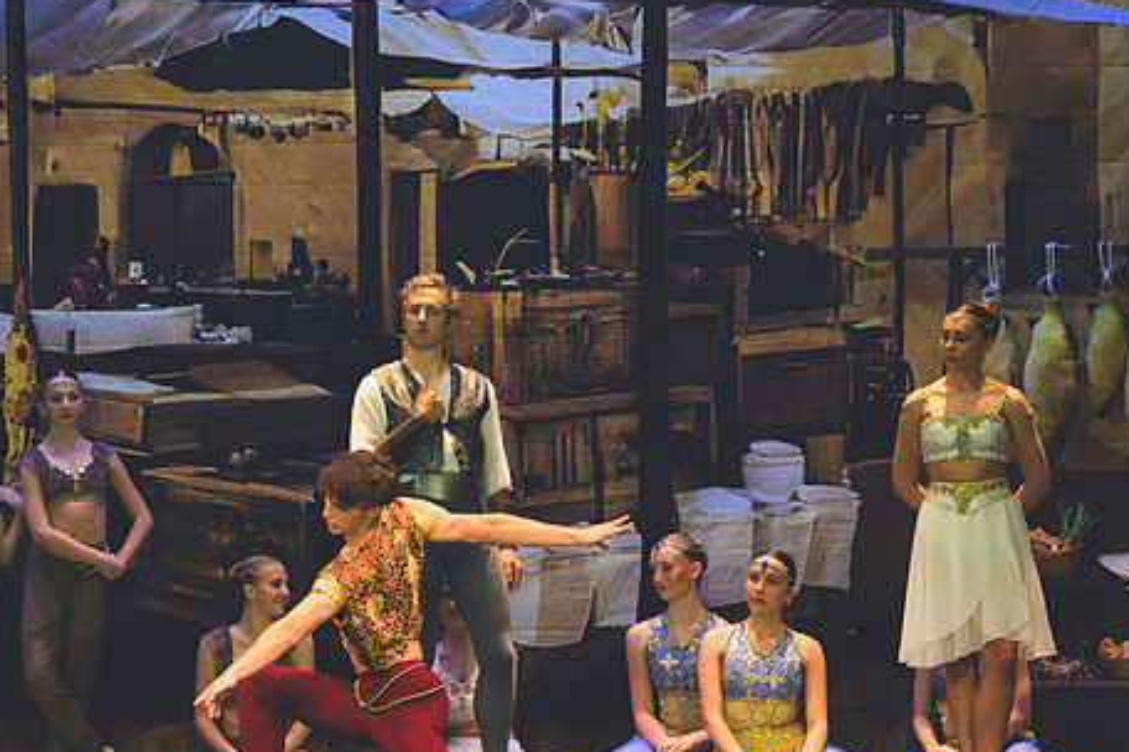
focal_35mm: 314
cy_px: 465
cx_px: 436
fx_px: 9847
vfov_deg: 4.4
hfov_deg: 6.6
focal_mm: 165
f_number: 2.8
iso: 1400
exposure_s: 1/500
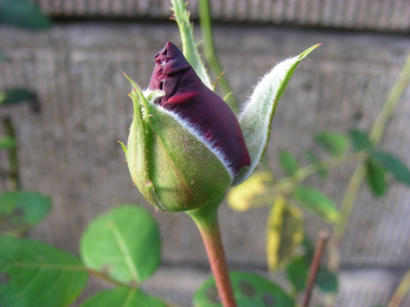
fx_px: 450
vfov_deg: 37.7
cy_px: 154
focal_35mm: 38
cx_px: 205
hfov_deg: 49.0
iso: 50
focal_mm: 6.3
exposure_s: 1/31.7
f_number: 3.5
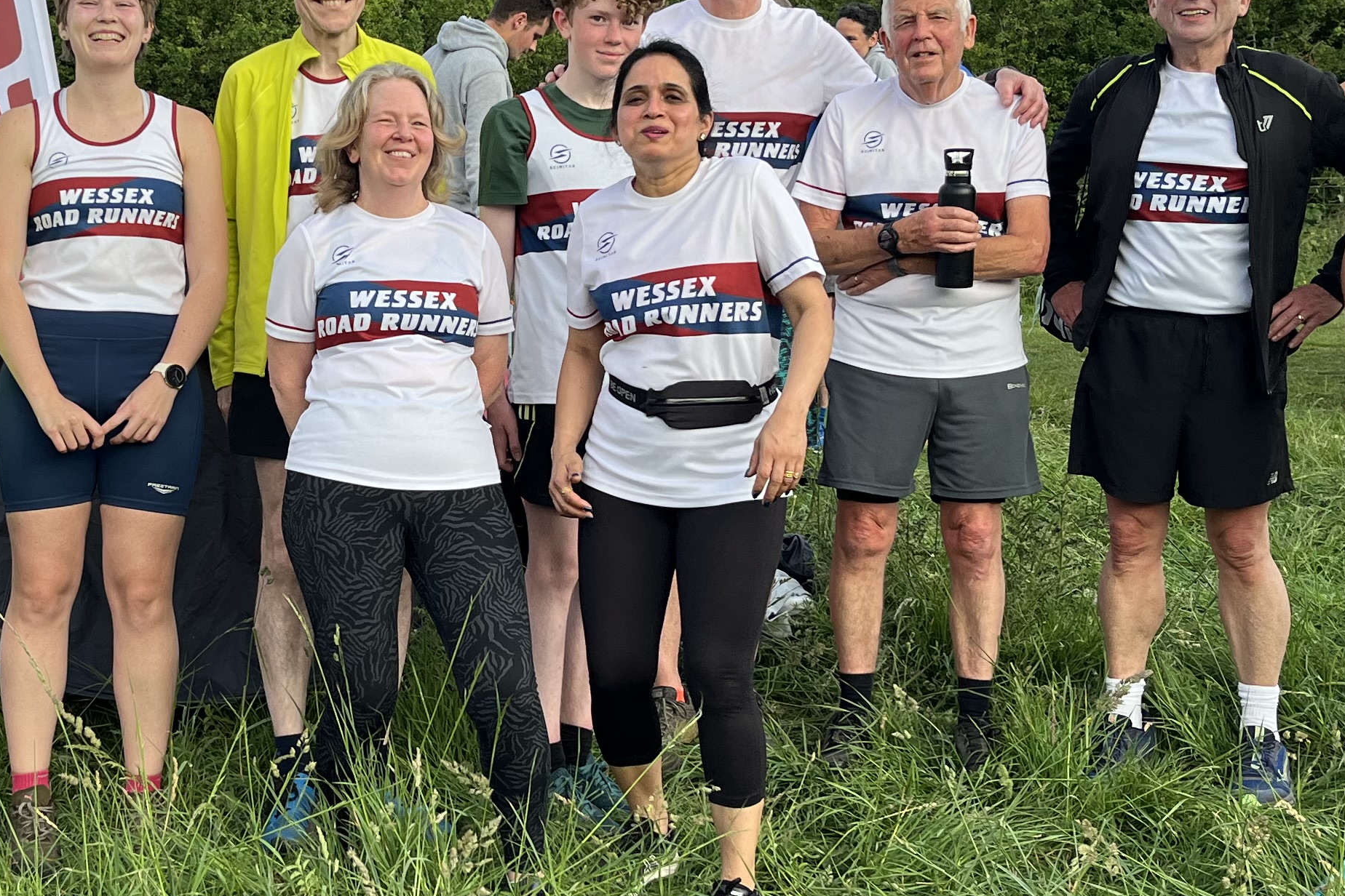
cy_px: 301
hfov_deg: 33.5
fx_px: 2204
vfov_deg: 22.9
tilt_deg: +0.4
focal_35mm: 59
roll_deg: -0.6
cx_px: 410
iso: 50
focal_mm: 5.1
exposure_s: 1/432
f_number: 1.6
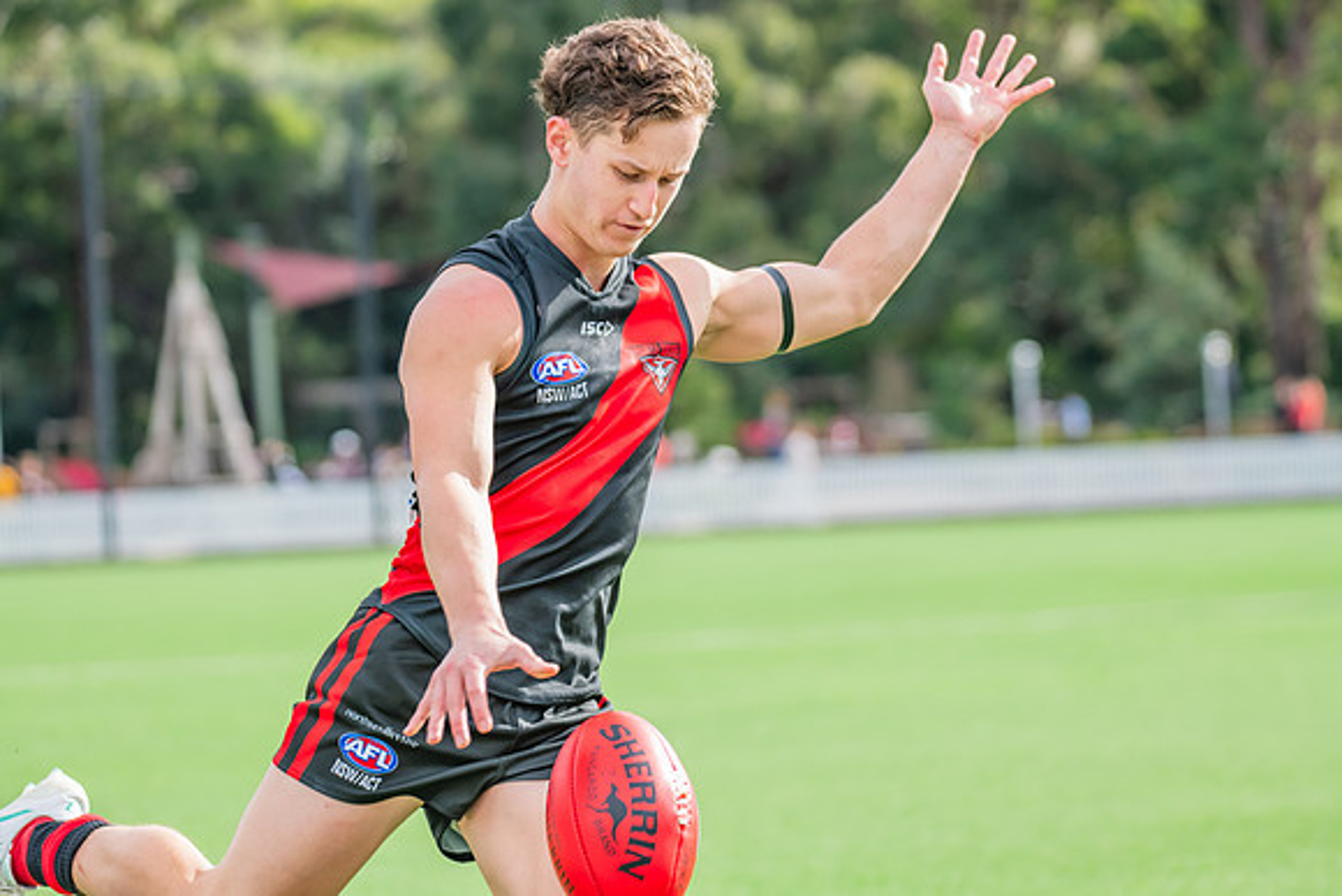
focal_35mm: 170
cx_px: 671
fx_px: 6338
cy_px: 448
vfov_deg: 8.1
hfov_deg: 12.1
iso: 800
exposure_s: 1/1250
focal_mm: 170
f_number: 5
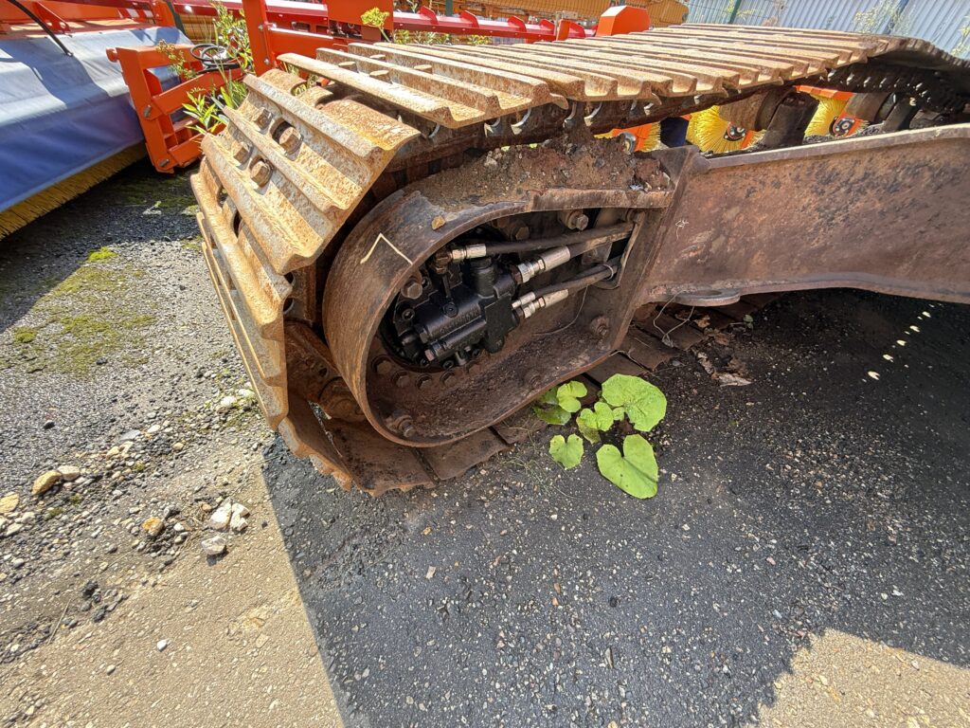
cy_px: 364
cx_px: 485
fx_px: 392
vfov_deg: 85.7
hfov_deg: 102.1
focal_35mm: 14
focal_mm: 2.22
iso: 64
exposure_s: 1/116
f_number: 2.2
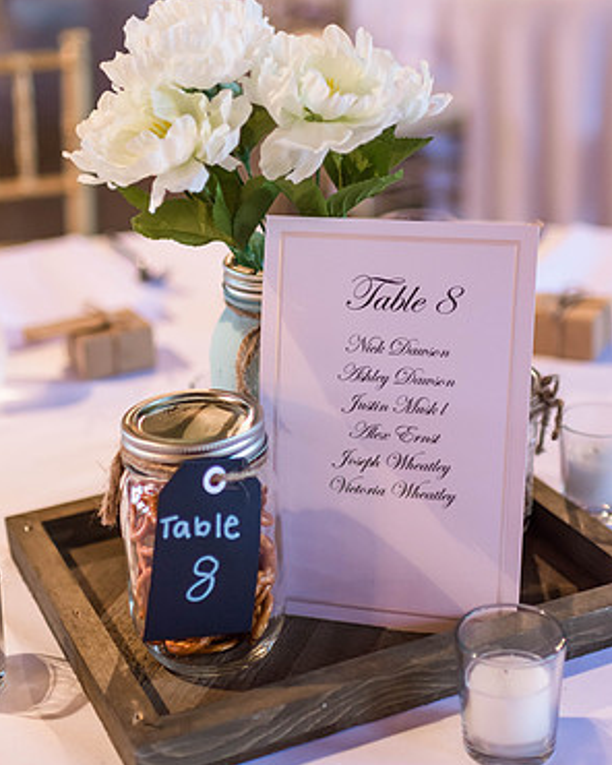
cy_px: 358
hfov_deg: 25.4
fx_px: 1358
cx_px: 304
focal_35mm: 60
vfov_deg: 31.4
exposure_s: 1/100
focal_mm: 35
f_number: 2
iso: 640
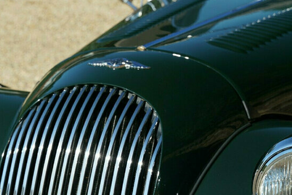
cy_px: 163
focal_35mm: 113
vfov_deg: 12.1
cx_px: -12
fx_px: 917
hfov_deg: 17.6
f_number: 5.6
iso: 100
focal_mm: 51.9
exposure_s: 1/320
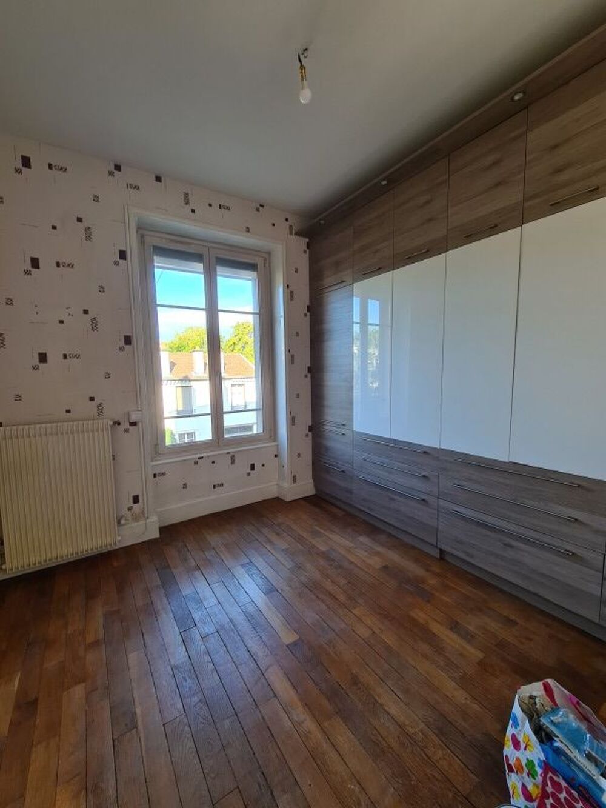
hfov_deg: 89.9
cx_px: 303
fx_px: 303
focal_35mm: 13
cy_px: 404
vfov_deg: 106.2
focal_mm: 2.2
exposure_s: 1/50
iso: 64
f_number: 2.2
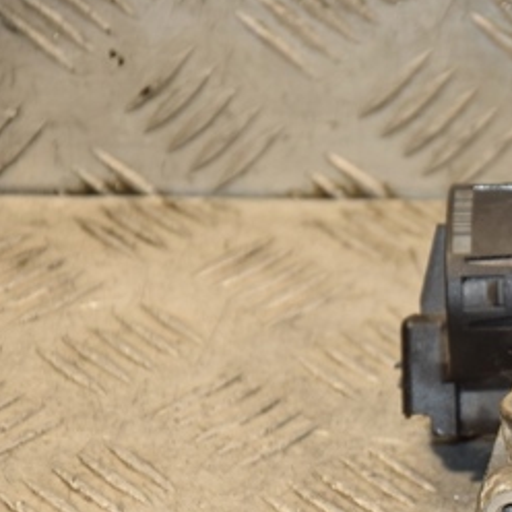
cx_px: 648
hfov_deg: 6.2
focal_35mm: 279
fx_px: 4670
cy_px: 425
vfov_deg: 6.3
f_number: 5.6
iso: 800
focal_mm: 85
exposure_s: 1/160
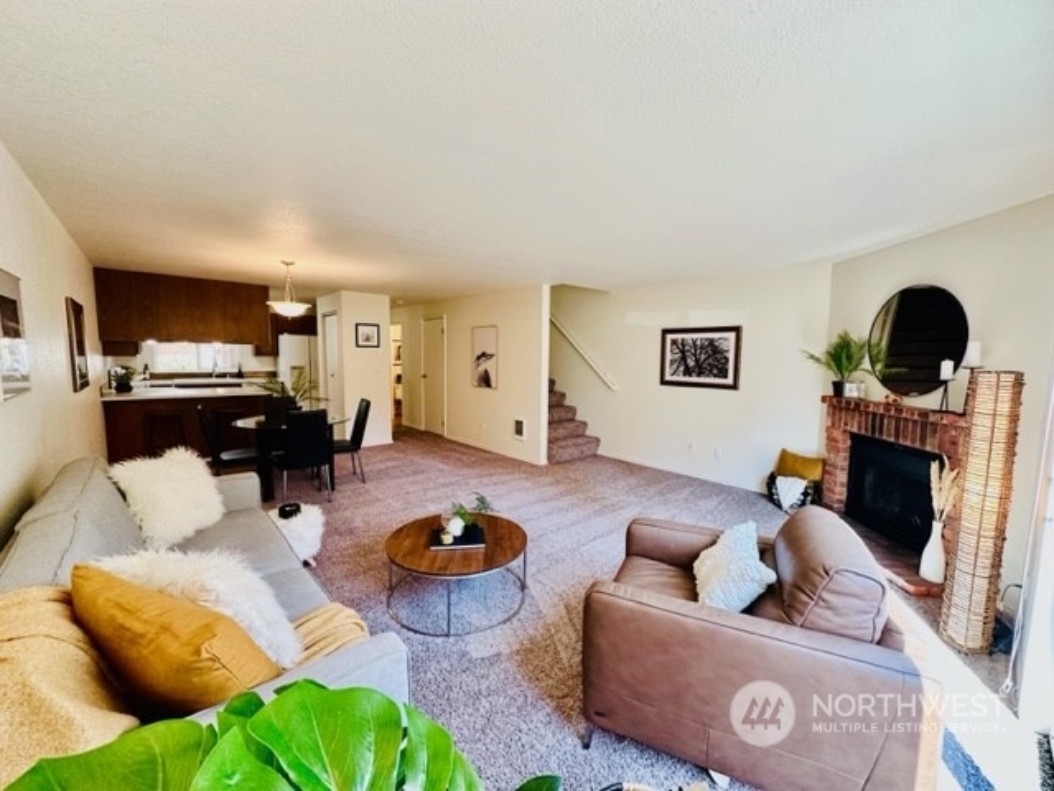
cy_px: 396
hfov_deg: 102.1
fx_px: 426
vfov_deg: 85.7
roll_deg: -0.9
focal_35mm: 14
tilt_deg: -5.5
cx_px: 527
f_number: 2.2
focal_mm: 2.22
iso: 250
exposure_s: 1/120
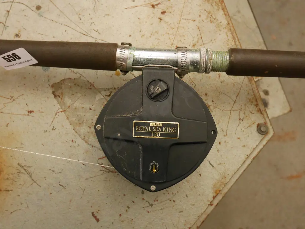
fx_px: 282
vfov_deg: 44.2
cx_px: 152
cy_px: 114
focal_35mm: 32
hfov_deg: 56.8
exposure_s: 1/160
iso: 3200
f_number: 4
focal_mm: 16
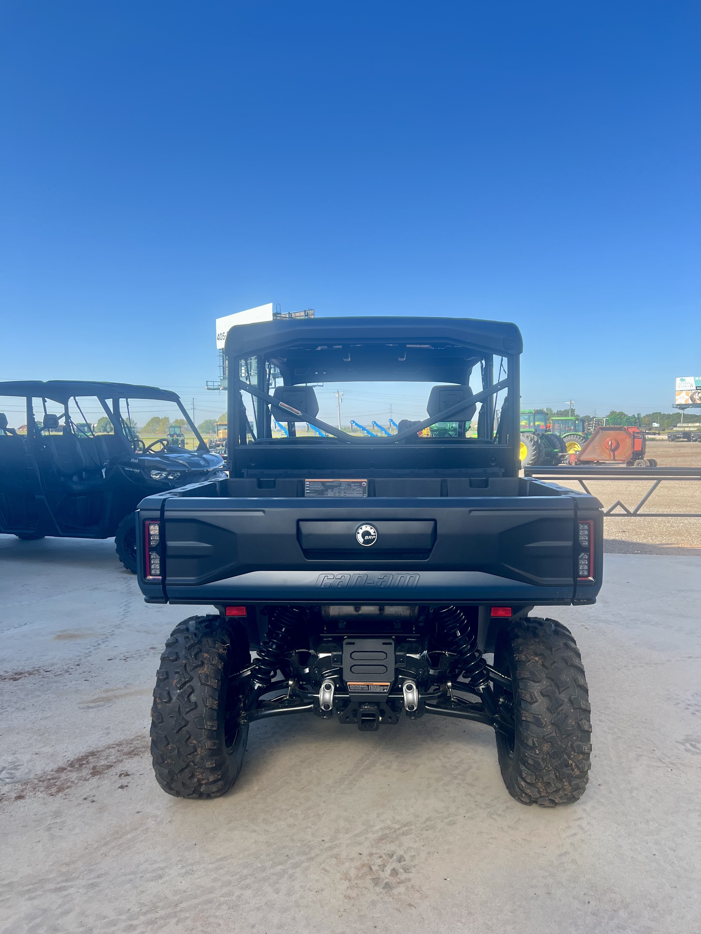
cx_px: 350
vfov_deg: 67.3
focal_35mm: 26
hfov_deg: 53.1
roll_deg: +0.9
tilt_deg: -3.6
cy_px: 467
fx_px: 702
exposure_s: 1/1089
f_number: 1.5
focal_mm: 5.7
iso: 50
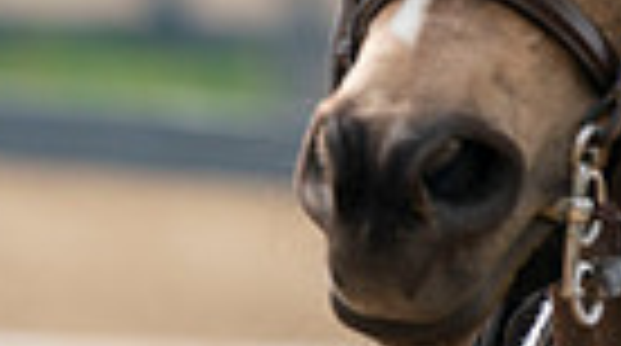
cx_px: 950
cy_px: -470
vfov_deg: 0.8
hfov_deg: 1.4
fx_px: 26000
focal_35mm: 1582
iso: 160
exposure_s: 1/400
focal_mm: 358
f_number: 5.6
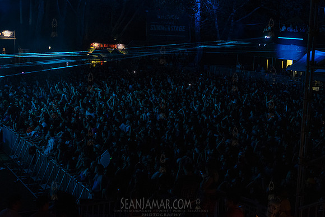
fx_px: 524
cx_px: 162
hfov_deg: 34.5
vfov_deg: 23.4
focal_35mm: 58
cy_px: 108
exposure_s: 1/200
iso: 6400
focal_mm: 58
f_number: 3.2
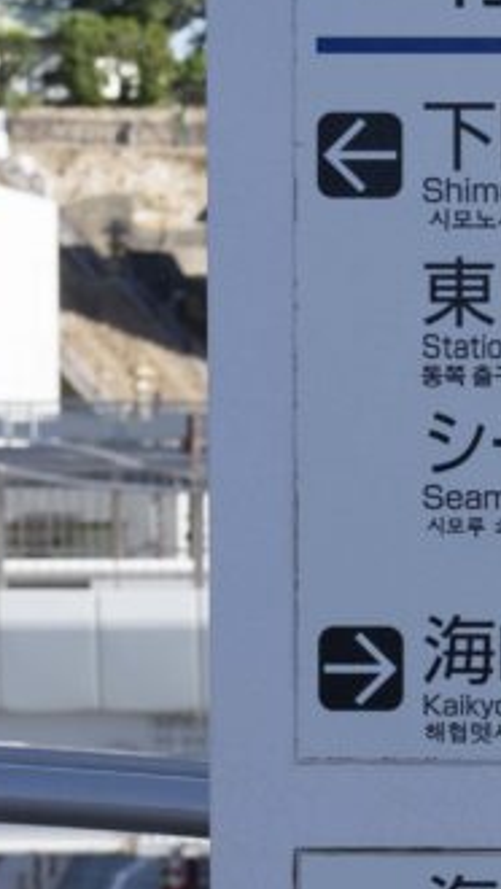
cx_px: 669
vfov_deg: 13.7
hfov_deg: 7.7
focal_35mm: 156
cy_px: 781
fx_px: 3679
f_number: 10
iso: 100
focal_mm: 48
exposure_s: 1/100
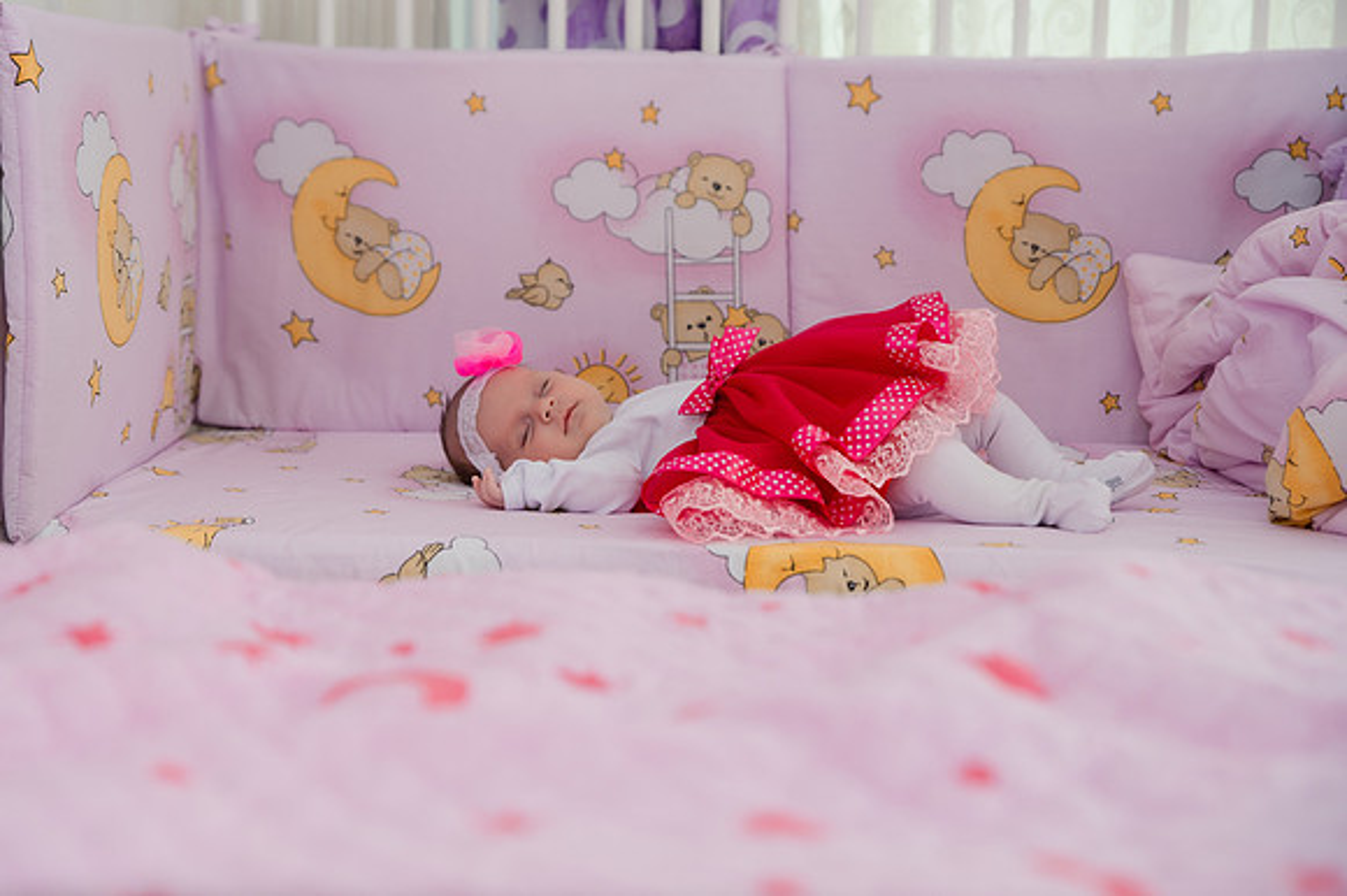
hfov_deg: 31.3
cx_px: 569
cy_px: 382
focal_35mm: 64
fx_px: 2398
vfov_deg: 21.2
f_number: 3.2
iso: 200
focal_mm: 55
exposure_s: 1/250
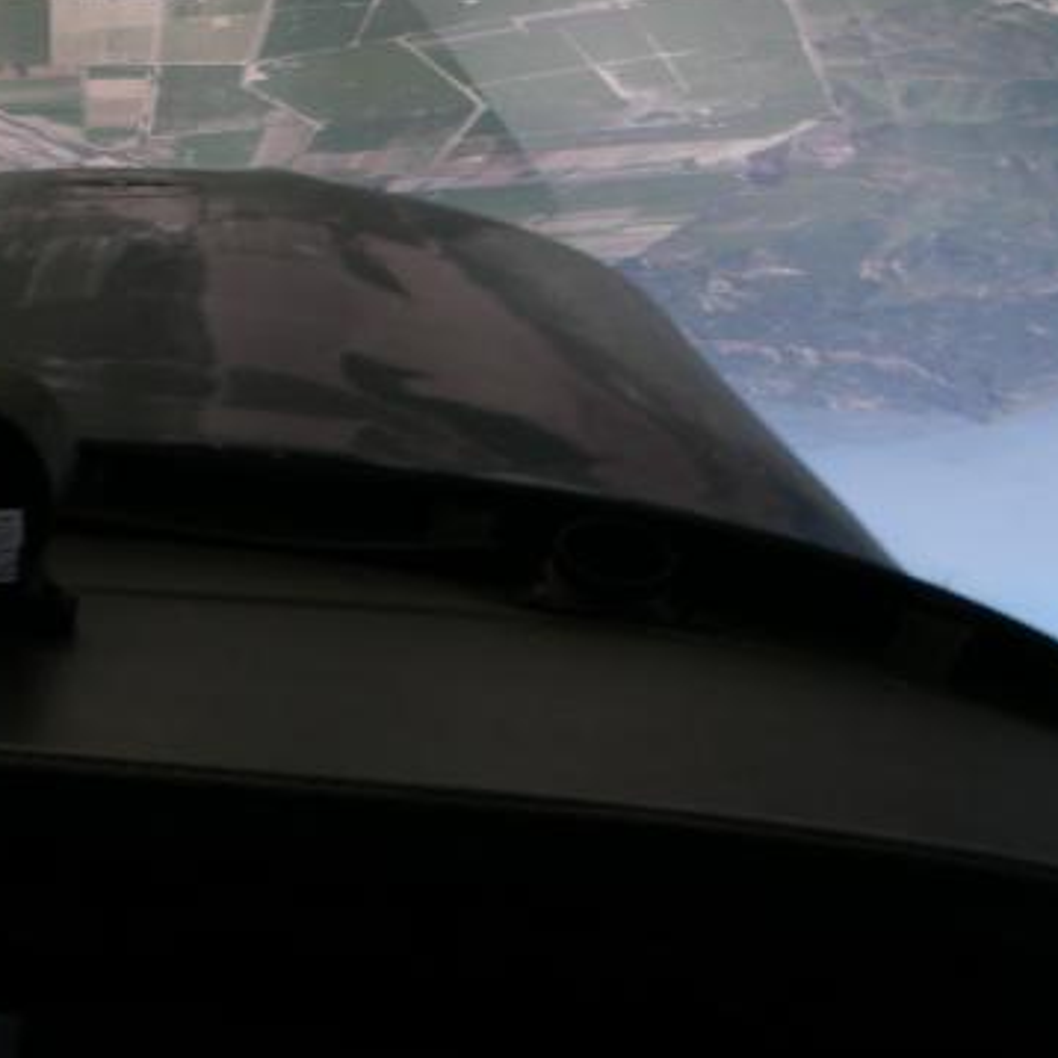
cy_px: 364
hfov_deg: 28.0
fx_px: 2075
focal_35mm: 60
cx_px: 198
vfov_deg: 28.4
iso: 64
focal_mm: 6.3
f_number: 6.6
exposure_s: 1/160
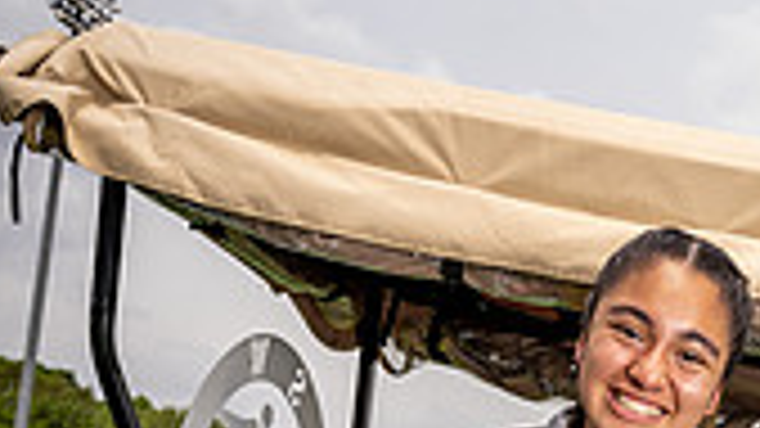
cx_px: 580
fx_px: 1572
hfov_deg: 26.8
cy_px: 991
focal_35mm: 78
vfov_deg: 12.5
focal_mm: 28
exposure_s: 1/250
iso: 100
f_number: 5.6
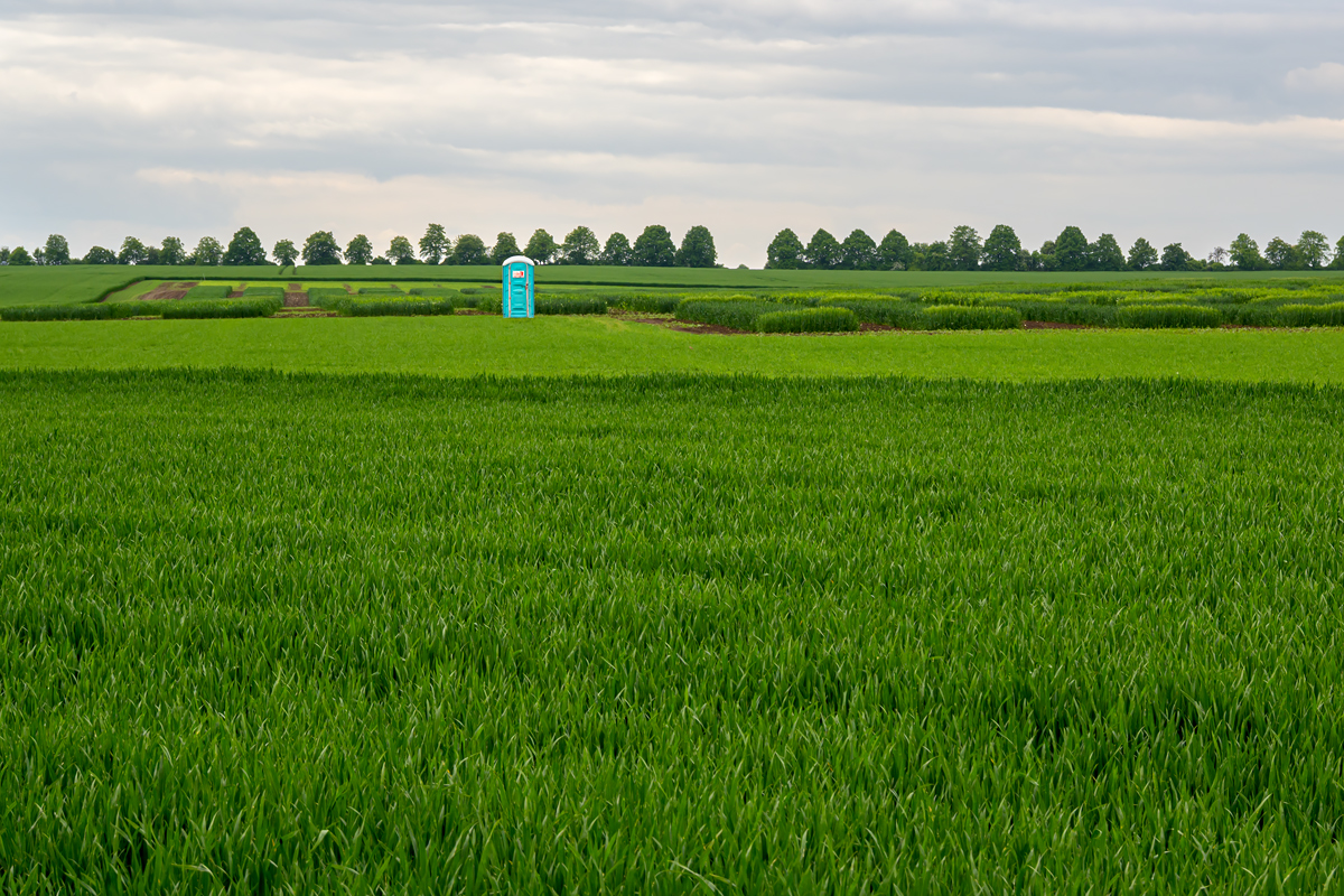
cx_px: 672
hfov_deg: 27.0
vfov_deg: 18.2
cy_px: 448
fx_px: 2800
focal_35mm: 75
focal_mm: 50
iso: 200
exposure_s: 1/250
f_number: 8
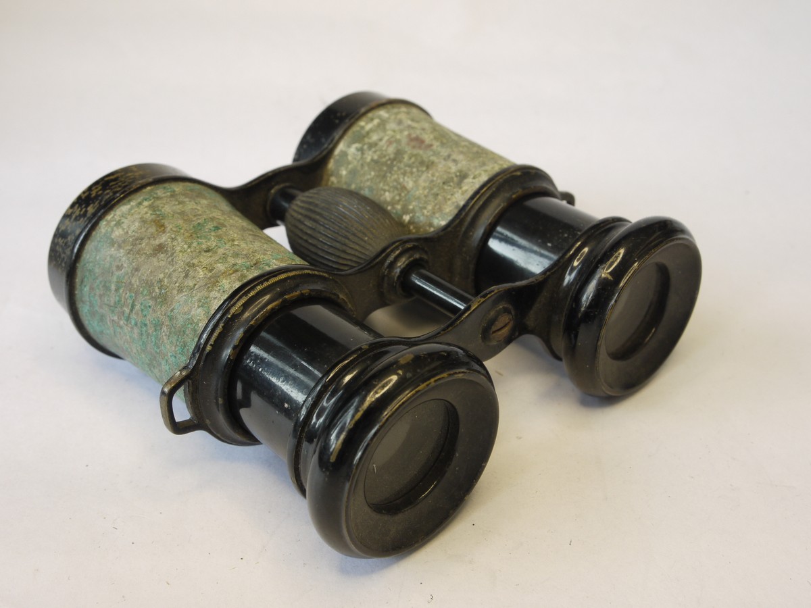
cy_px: 304
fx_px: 1031
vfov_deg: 32.9
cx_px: 406
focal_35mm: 44
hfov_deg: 42.9
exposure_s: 1/10
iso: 400
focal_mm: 22
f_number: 9
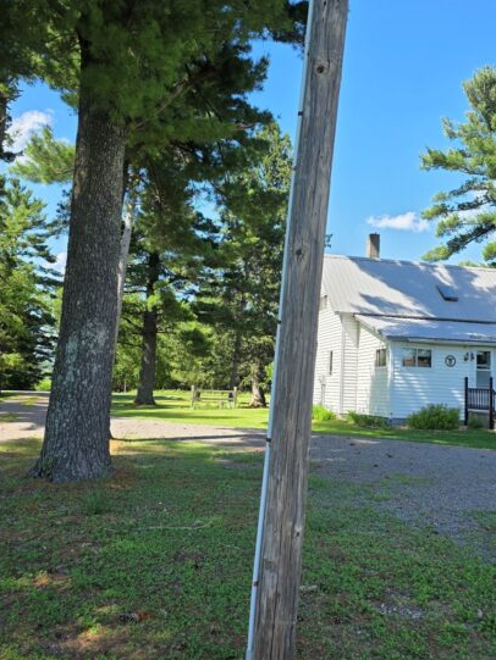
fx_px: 649
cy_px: 342
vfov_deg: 53.9
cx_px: 277
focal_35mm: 34
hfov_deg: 41.7
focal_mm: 6.3
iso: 80
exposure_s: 1/2551
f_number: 1.7
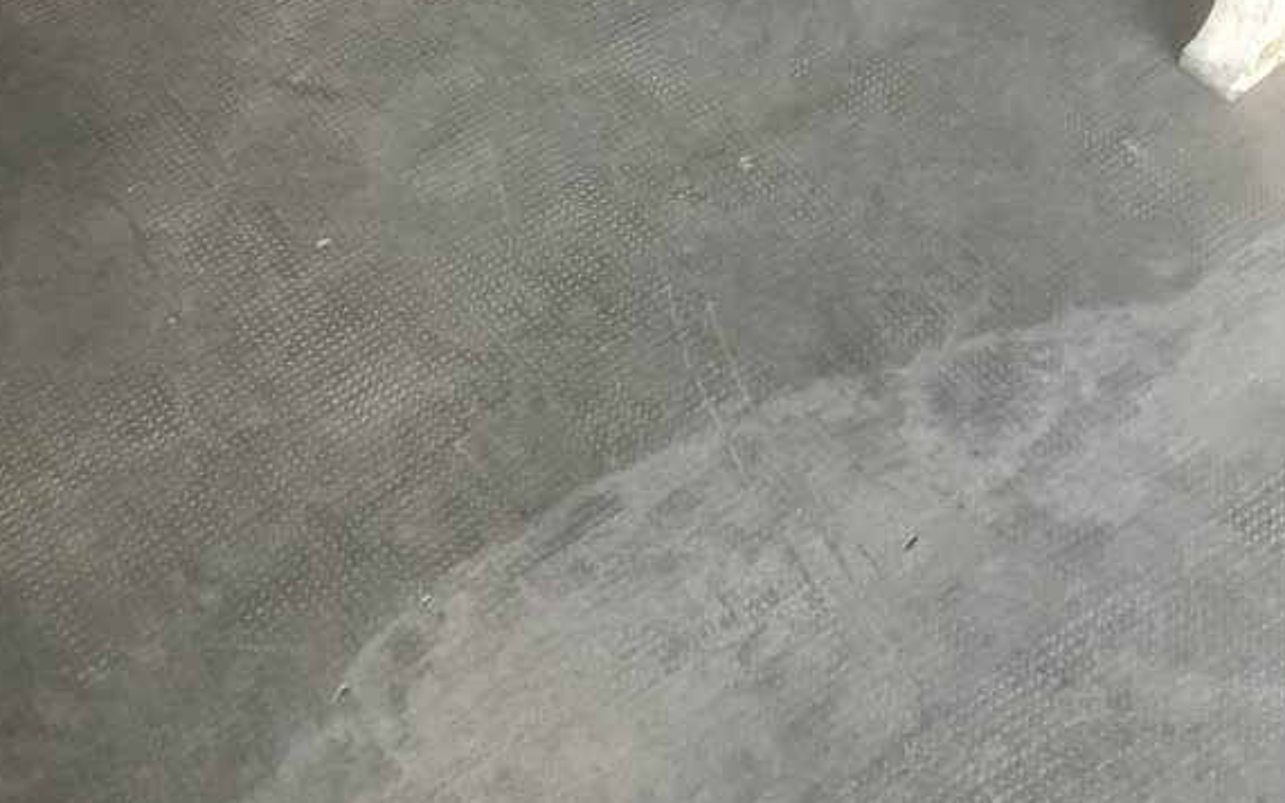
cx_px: 997
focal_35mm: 69
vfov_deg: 17.5
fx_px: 2417
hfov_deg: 29.2
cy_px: -301
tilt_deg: -35.8
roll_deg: -0.2
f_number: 2.4
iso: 64
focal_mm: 3.3
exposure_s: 1/33
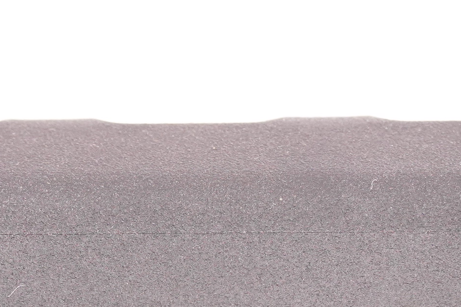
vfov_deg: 4.5
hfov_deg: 6.8
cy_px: 370
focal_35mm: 303
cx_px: 154
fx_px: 3884
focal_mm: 45
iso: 1000
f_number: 5.6
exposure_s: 1/125
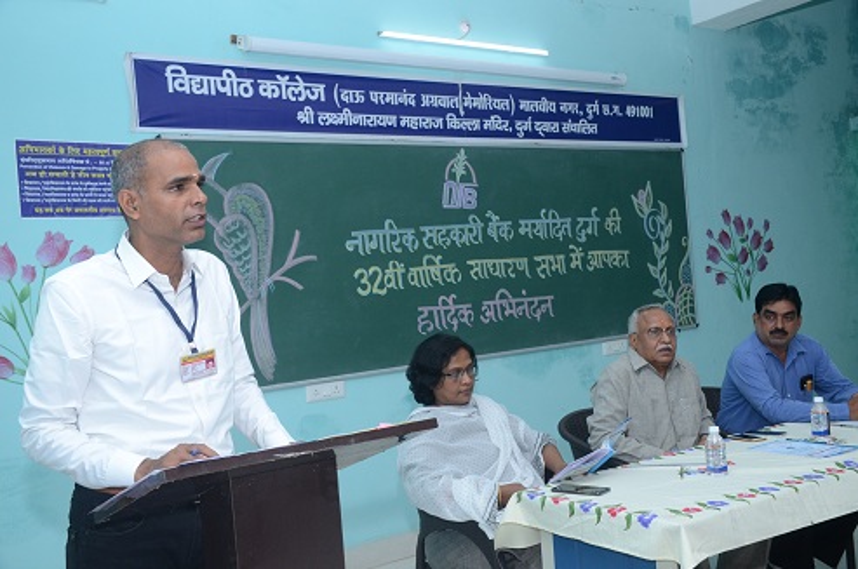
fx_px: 928
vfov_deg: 34.1
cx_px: 429
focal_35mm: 39
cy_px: 284
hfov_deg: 49.6
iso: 800
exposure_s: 1/125
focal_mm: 26
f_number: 8
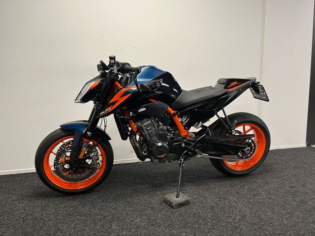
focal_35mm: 26
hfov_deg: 67.3
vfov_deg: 53.1
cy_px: 118
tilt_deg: -8.2
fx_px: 237
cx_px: 158
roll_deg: -1.6
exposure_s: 1/50
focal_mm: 5.1
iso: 100
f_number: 1.6
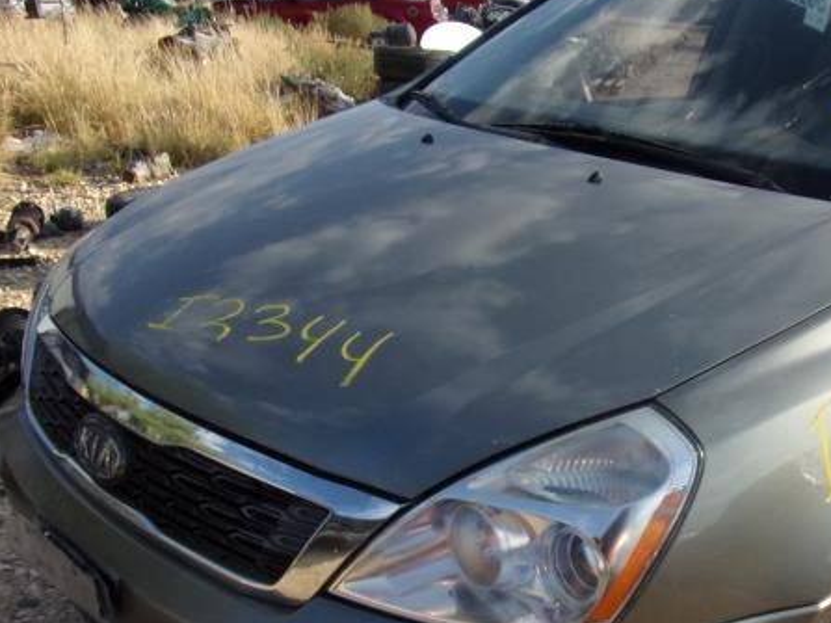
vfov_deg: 33.3
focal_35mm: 43
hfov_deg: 41.4
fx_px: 1032
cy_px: 411
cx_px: 699
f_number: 3.3
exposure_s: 1/680
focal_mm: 4.3
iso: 80
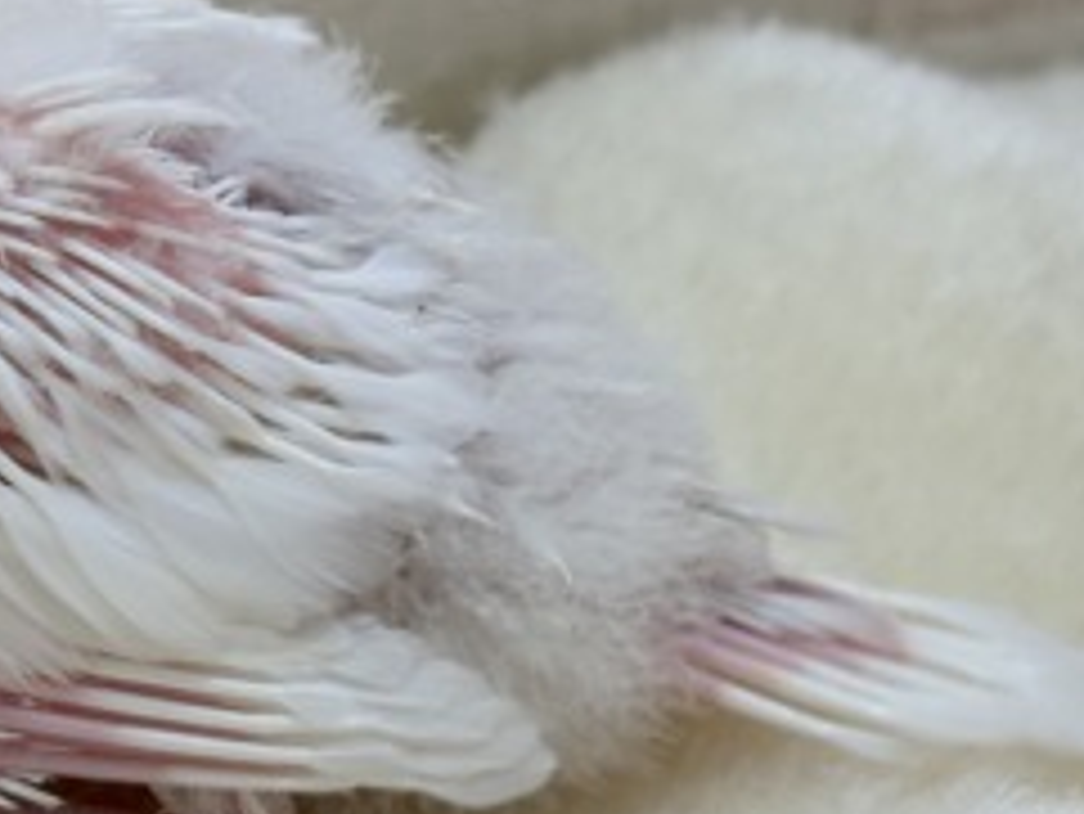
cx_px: 31
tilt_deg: -18.1
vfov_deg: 10.8
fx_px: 4324
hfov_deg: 14.1
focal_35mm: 138
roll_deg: -3.3
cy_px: 342
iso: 50
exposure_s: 1/50
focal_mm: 5.96
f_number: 1.6
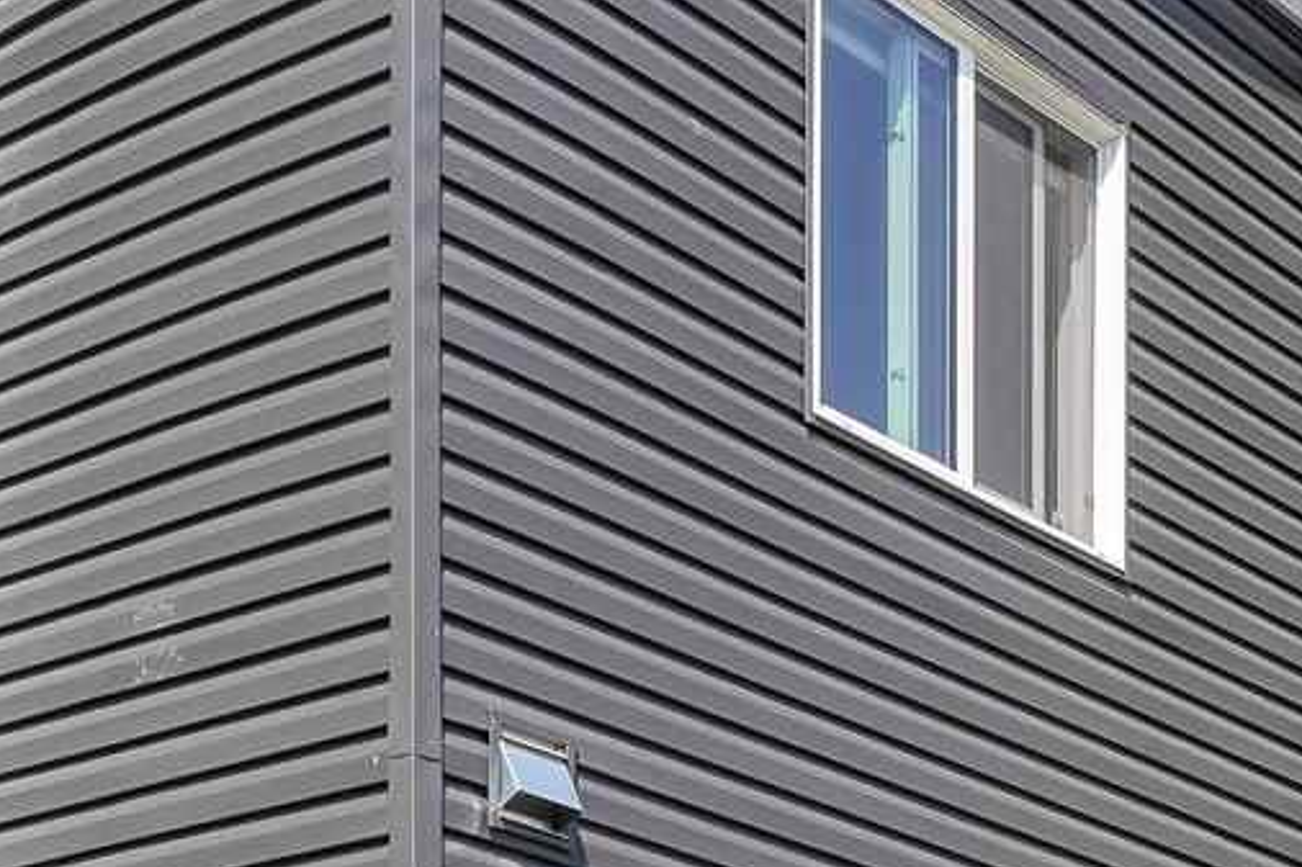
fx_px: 3073
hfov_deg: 22.1
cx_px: 1557
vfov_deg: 13.7
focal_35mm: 85
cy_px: 1726
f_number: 7.1
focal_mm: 14
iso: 200
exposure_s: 1/800
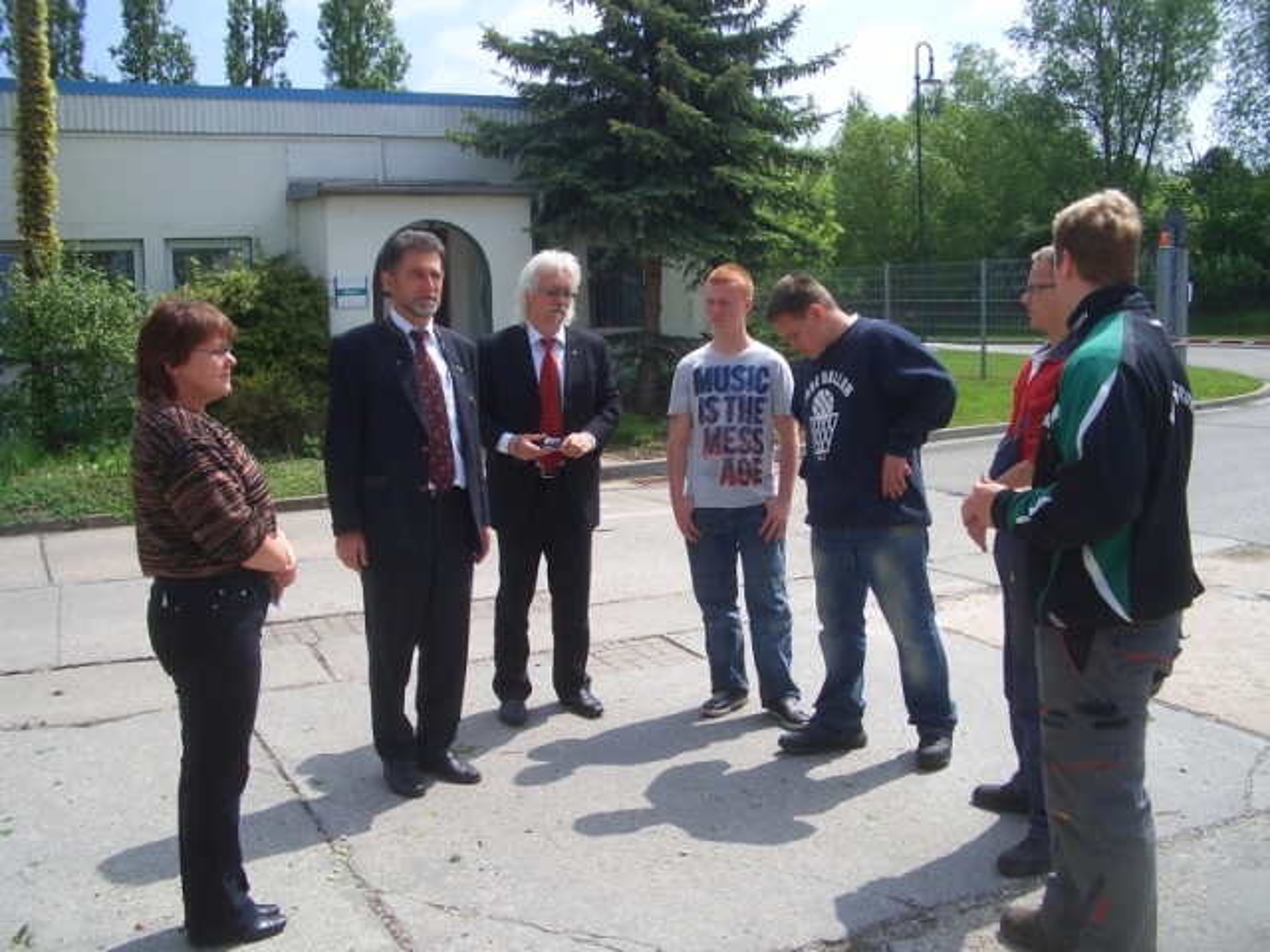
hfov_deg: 52.6
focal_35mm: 35
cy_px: 476
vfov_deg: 40.7
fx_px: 1284
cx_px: 635
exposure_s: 1/500
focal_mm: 5.8
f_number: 4.3
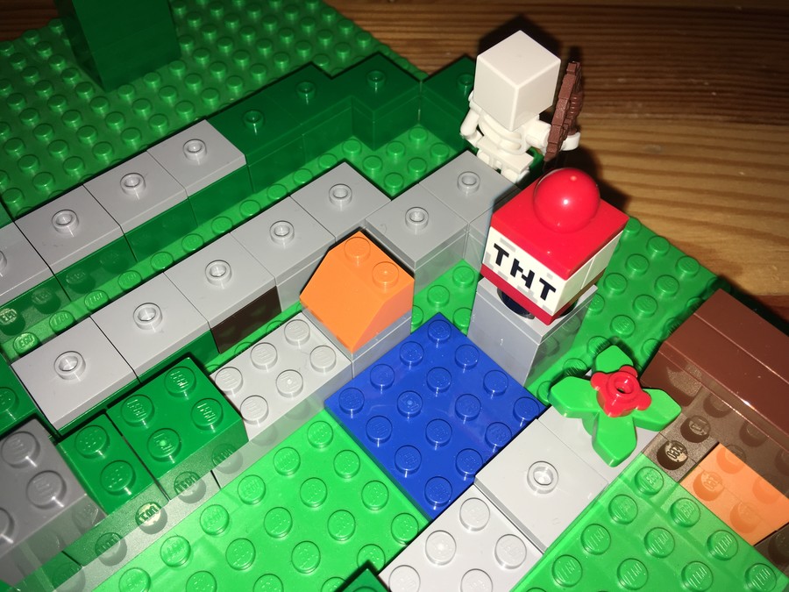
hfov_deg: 61.7
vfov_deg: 48.2
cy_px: 296
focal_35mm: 29
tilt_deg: -56.4
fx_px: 661
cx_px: 394
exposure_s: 1/129
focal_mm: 4.15
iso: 25
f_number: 2.2
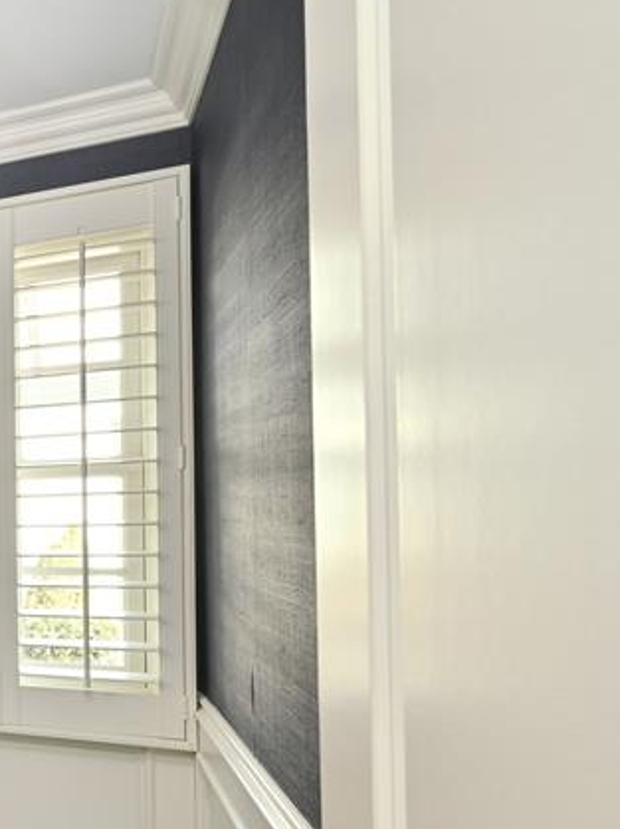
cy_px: 524
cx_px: -366
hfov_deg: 26.4
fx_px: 789
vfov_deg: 54.7
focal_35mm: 33
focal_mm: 14
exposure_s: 1/10
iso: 250
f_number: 11
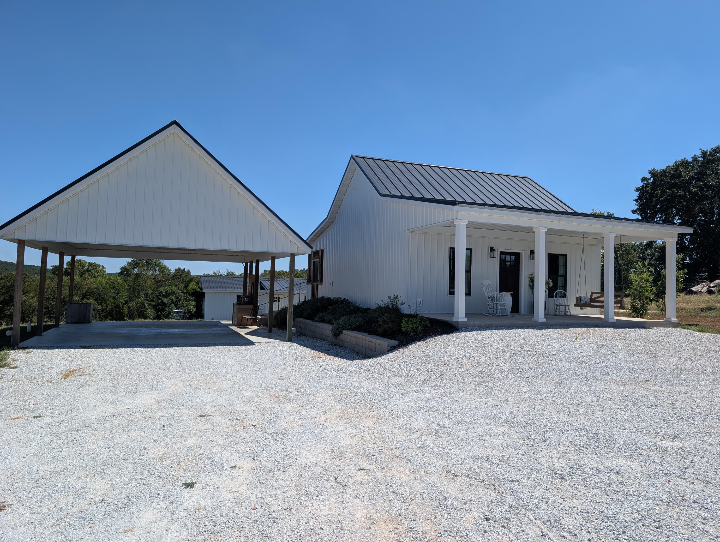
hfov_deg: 71.5
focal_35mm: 24
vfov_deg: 56.9
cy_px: 271
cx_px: 360
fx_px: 500
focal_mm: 6.9
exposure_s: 1/1185
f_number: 1.68
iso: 22
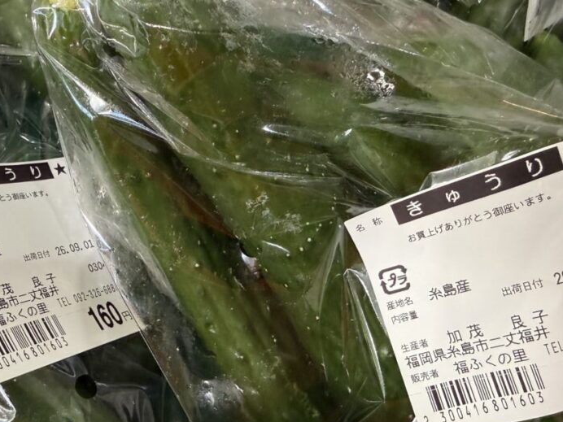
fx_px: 602
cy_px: 247
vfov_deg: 38.6
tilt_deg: -61.4
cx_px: 236
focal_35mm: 37
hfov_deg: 49.9
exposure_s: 1/60
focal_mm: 2.22
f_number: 2.2
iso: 250
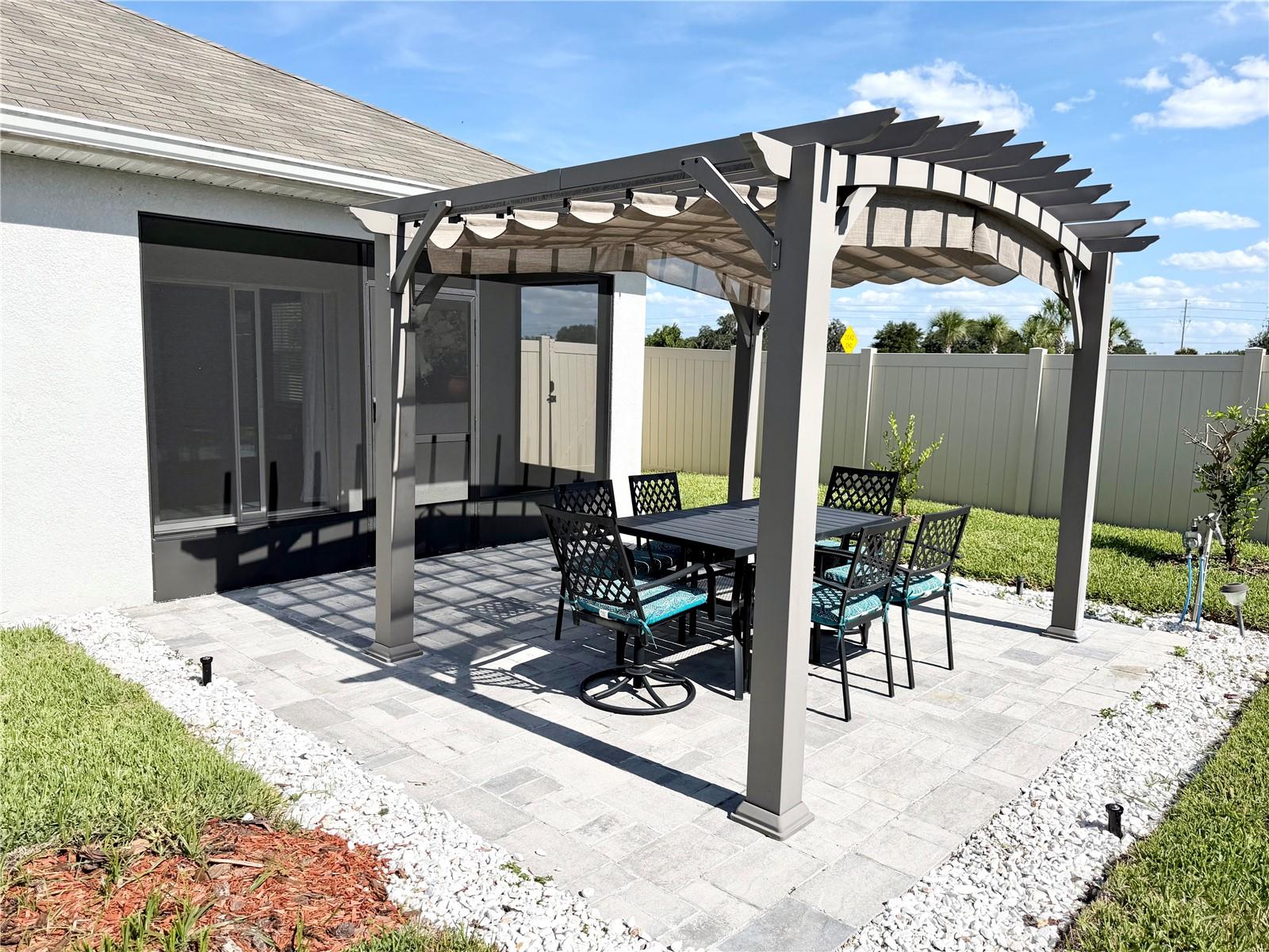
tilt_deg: -7.8
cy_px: 476
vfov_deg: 56.8
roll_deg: -1.0
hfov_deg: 71.6
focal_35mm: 24
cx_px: 634
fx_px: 880
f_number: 1.78
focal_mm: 6.76
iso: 80
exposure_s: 1/7353
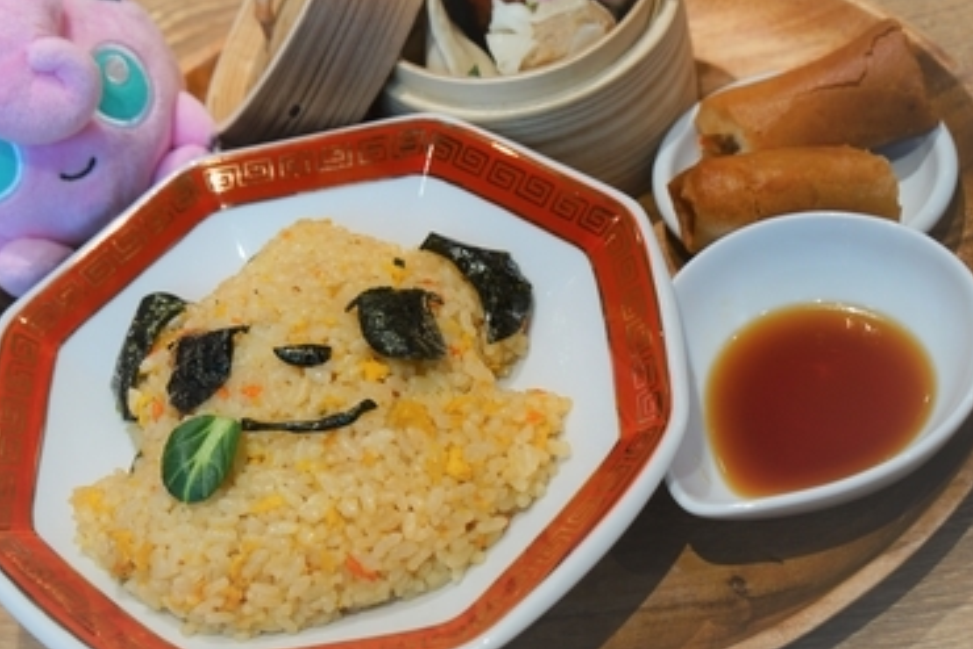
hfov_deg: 32.3
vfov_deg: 21.9
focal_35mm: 62
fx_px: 1676
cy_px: 260
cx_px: 408
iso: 200
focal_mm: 34
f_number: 5.6
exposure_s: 1/20
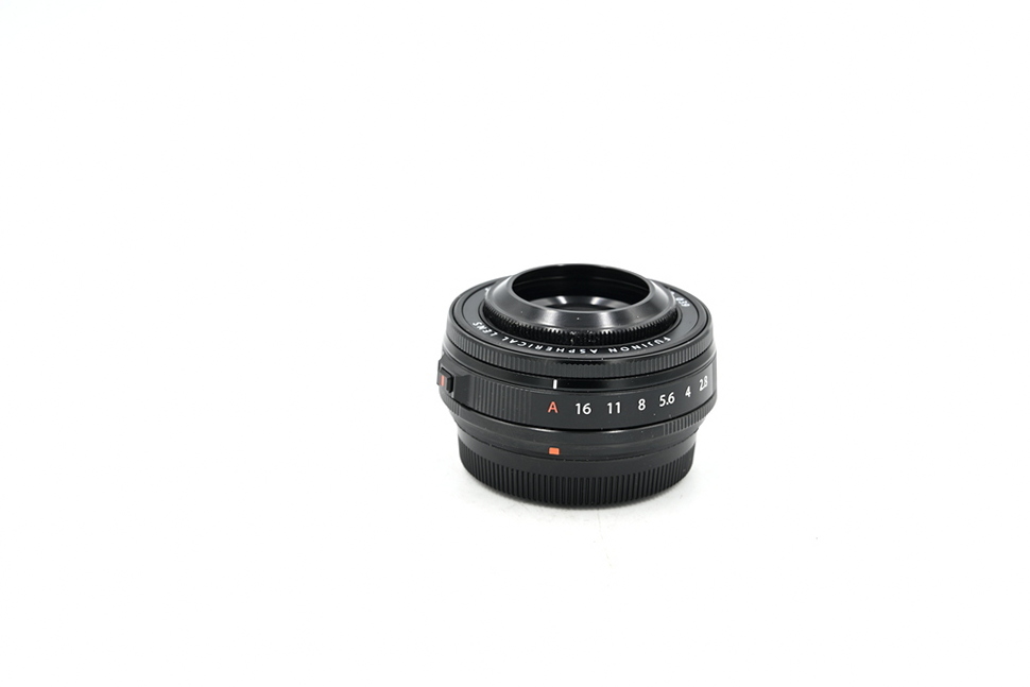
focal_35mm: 75
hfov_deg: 27.0
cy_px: 344
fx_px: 2146
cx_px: 515
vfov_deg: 18.2
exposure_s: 1/13
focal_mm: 75
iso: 100
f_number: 14
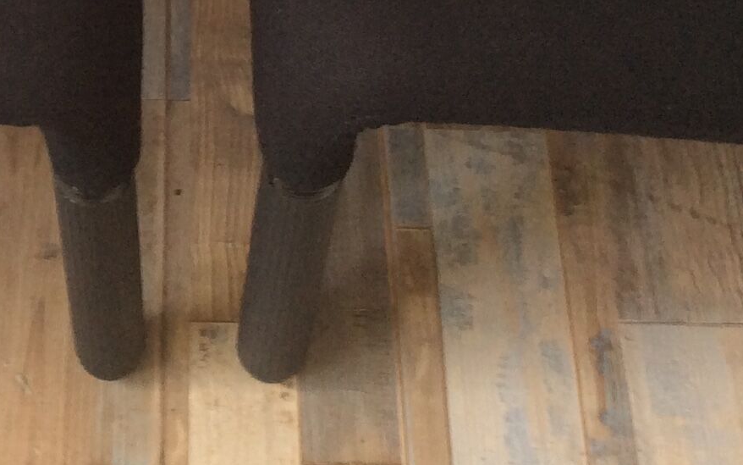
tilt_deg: -47.8
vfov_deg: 12.3
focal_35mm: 100
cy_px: -292
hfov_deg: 20.5
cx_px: 130
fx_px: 2025
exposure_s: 1/25
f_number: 2.4
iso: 40
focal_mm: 3.3
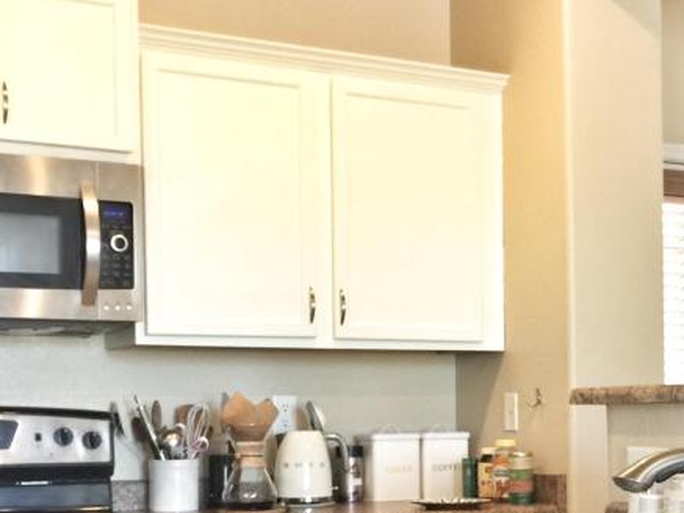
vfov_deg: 21.2
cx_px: 501
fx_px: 1344
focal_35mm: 68
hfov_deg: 28.2
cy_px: 449
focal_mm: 4.15
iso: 80
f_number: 2.2
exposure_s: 1/15
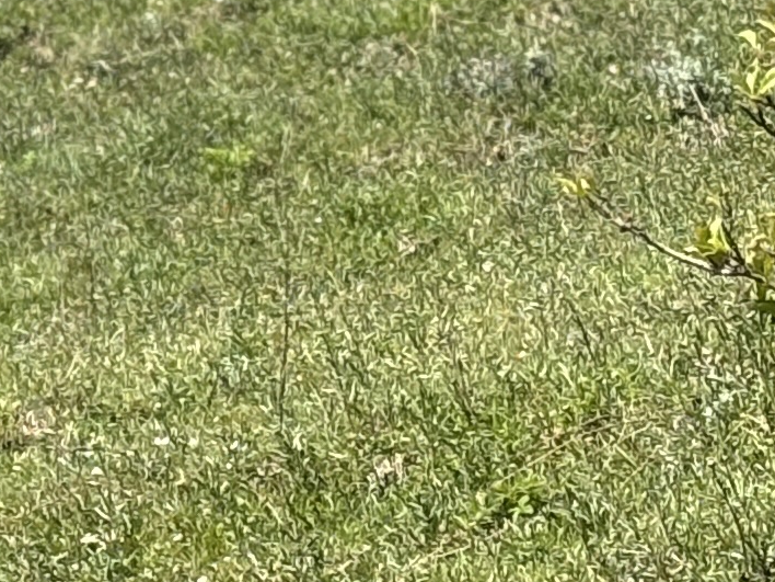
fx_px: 6627
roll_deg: +1.1
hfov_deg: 6.4
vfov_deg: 5.0
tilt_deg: +26.0
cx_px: -1100
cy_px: -183
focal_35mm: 296
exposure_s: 1/1458
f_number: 1.6
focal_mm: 5.96
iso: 32
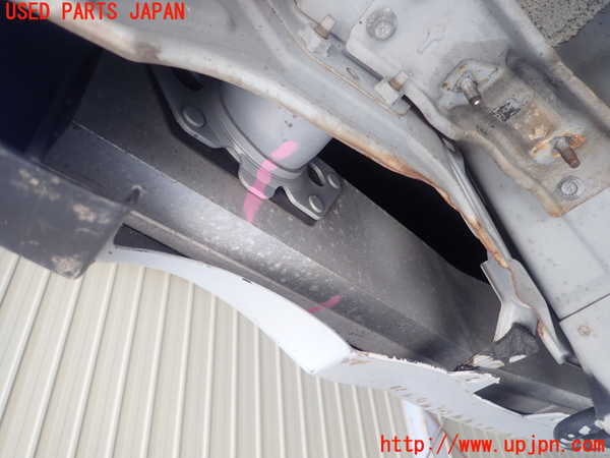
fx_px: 441
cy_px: 229
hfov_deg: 69.4
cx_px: 305
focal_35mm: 25
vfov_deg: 54.9
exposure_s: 1/60
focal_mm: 4.5
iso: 200
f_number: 2
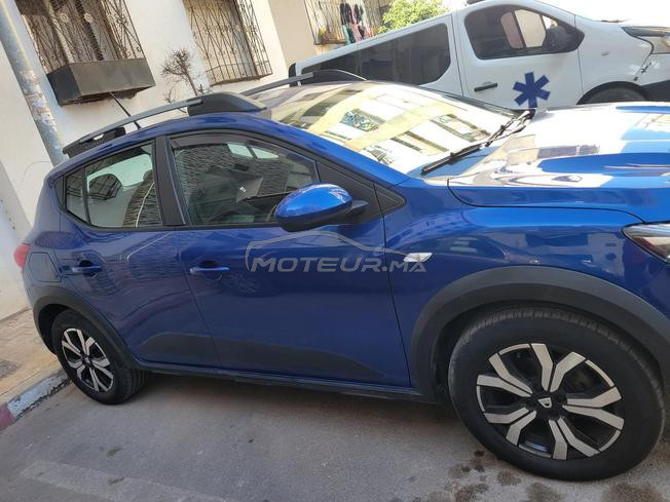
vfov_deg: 53.1
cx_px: 335
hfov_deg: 67.3
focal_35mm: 26
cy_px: 251
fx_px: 503
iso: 40
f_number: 1.8
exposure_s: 1/232
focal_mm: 5.4
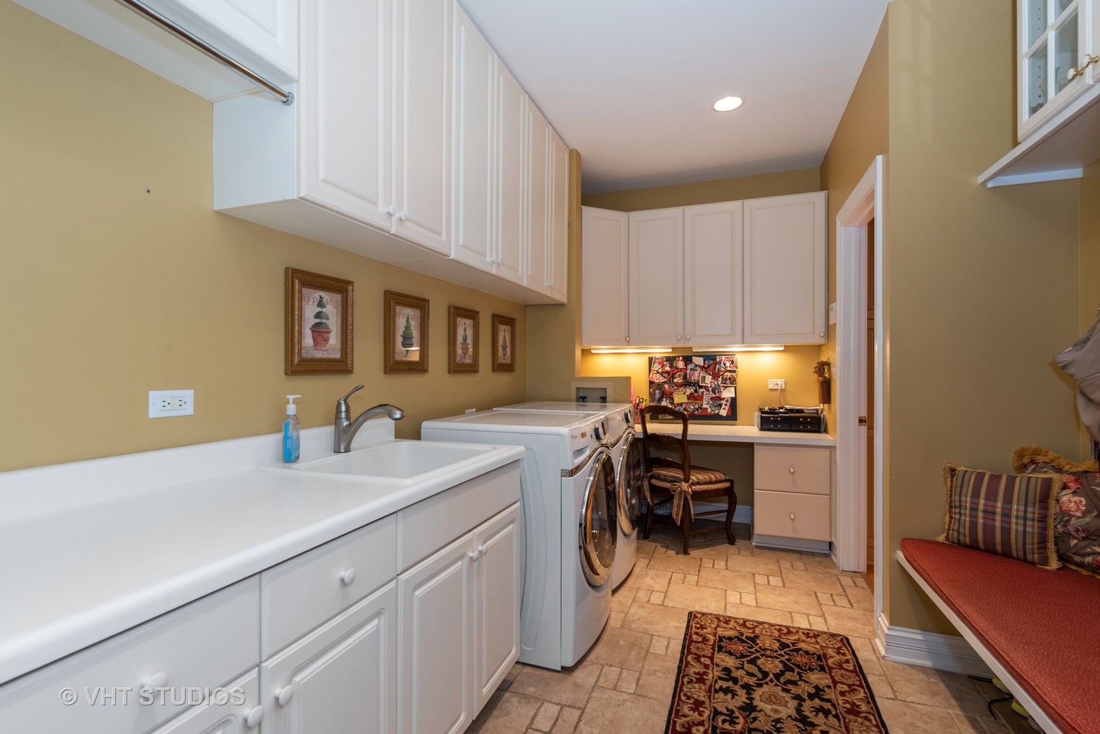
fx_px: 489
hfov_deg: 96.7
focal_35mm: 16
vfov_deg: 73.8
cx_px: 550
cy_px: 367
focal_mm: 16
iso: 200
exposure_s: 1/5
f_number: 8
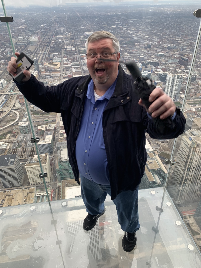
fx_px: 201
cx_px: 100
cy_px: 134
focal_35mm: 26
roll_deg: +3.2
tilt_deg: -31.9
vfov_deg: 67.3
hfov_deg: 53.1
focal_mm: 4.25
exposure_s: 1/122
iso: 32
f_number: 1.8
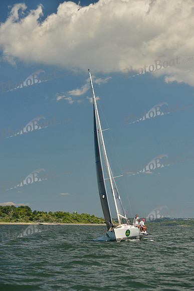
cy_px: 146
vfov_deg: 17.6
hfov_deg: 11.8
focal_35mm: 116
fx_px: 937
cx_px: 97
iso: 280
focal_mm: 116
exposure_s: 1/800
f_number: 5.6
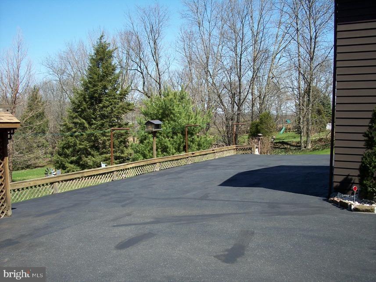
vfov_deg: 36.8
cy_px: 141
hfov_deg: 47.9
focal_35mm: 39
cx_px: 188
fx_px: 424
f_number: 3.4
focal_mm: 8
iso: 100
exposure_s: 1/750
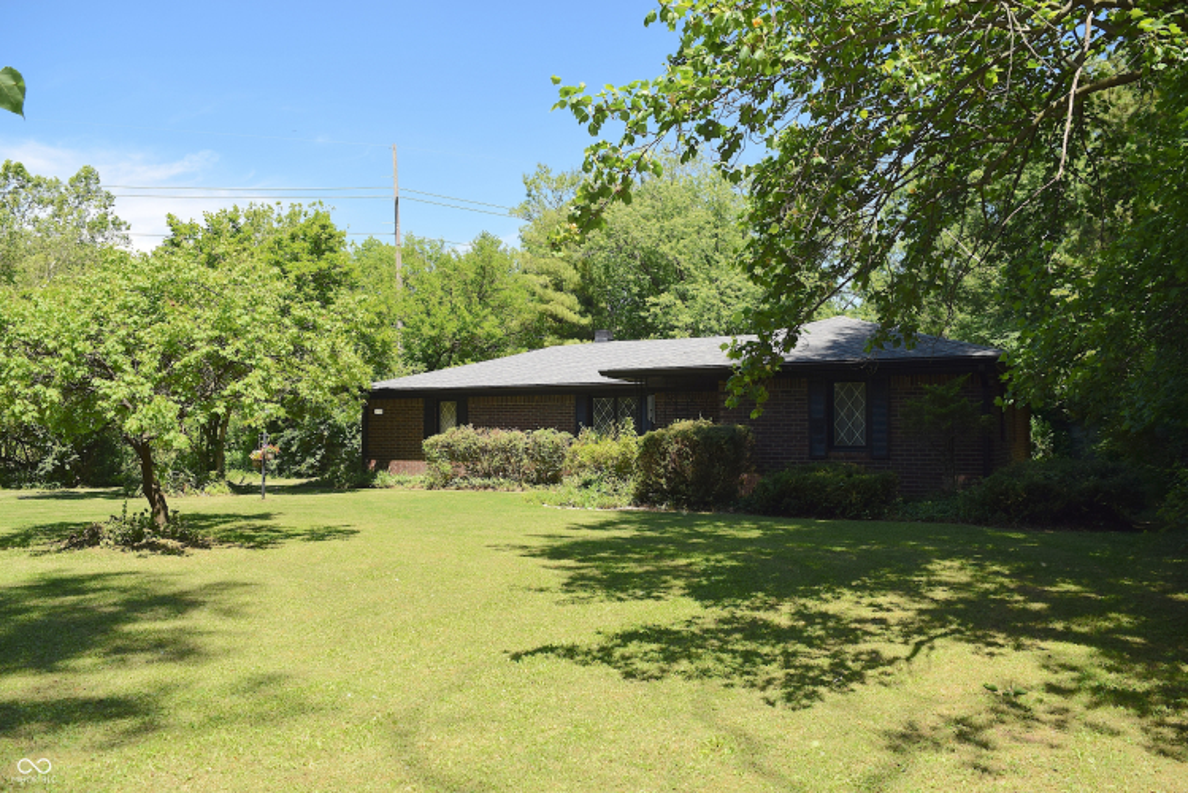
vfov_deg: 48.0
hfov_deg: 67.4
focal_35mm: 27
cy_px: 396
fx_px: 891
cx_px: 594
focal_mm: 18
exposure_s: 1/200
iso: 100
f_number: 7.1
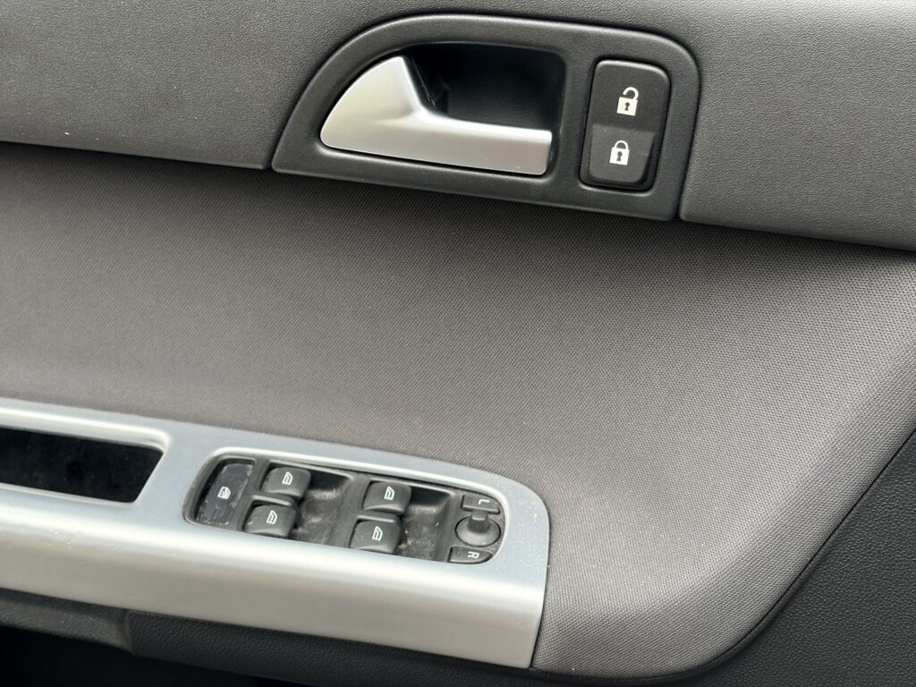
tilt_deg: -28.2
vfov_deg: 28.0
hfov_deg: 36.8
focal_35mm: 52
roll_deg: +3.1
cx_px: 458
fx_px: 1376
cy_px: 344
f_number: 1.6
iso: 100
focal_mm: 5.96
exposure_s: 1/126
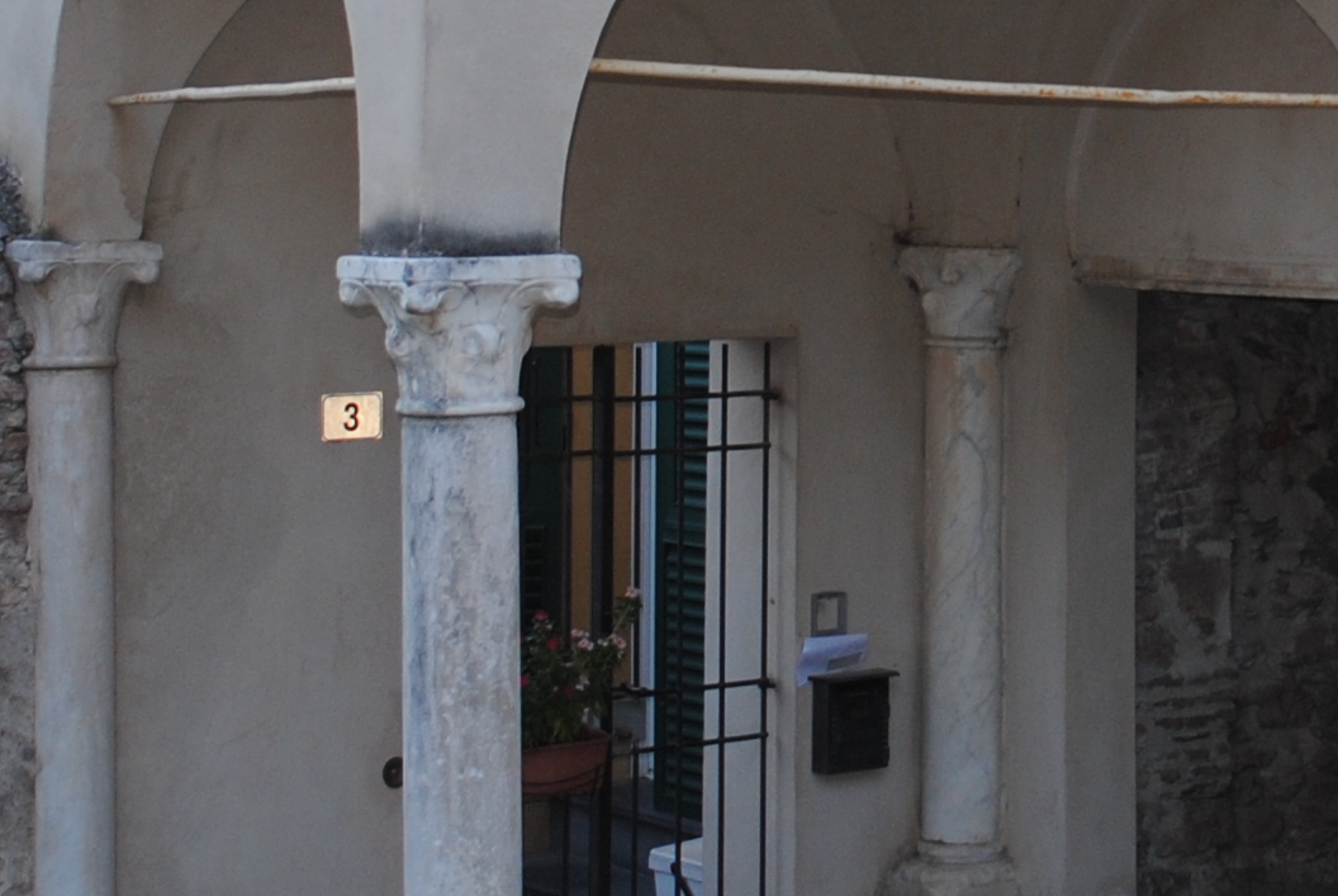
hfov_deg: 20.1
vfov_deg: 13.7
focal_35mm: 99
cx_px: 1272
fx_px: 3684
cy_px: -5
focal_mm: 18
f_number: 3.5
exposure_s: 1/125
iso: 160
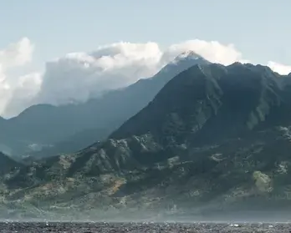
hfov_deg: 8.2
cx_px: -33
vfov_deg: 6.6
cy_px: 110
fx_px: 2008
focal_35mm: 233
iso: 640
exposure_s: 1/500
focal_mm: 55
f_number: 14
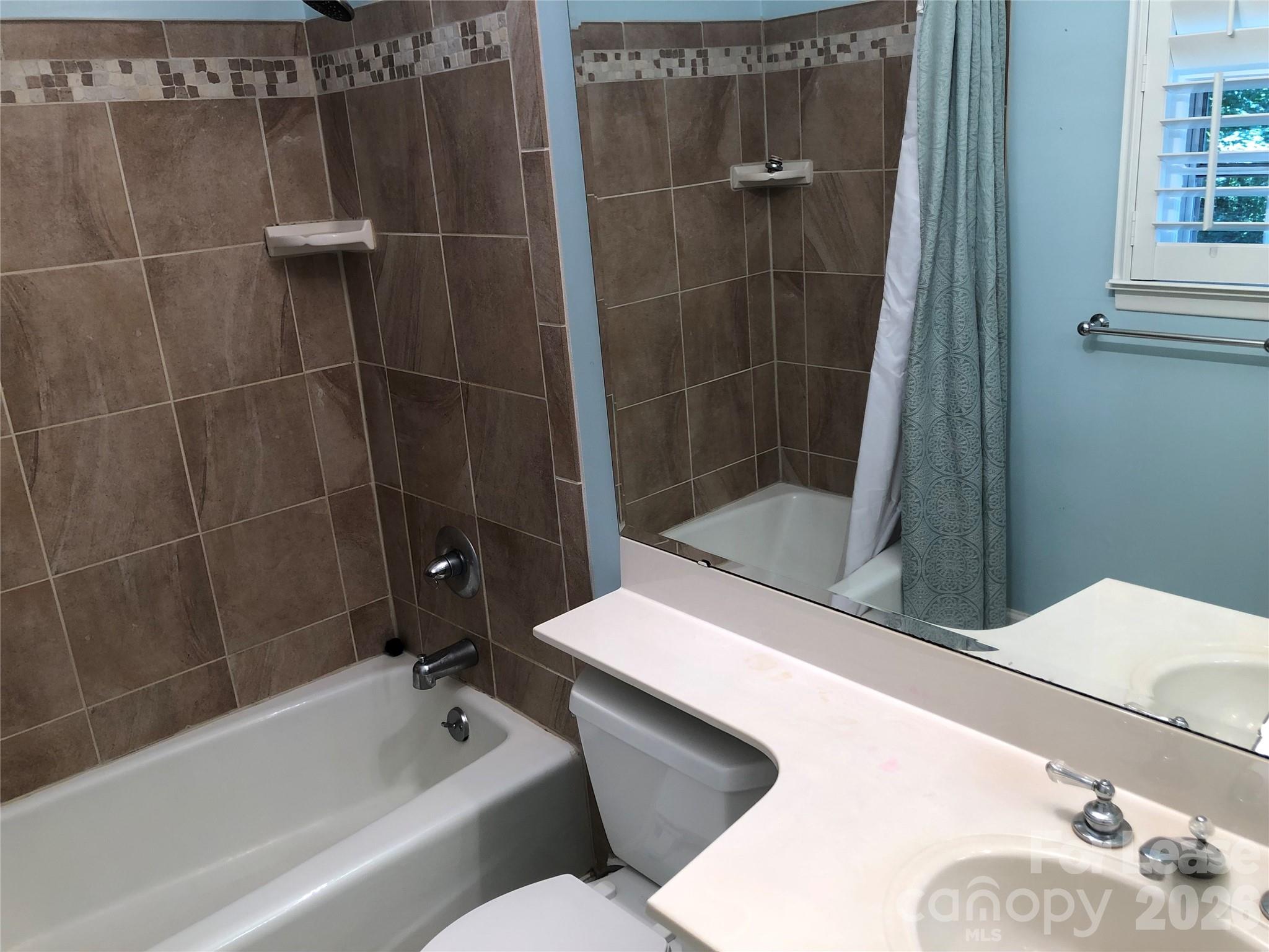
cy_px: 476
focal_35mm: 28
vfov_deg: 49.7
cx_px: 634
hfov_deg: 63.4
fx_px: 1026
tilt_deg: -19.1
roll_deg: +4.6
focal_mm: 3.99
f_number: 1.8
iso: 20
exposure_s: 1/30
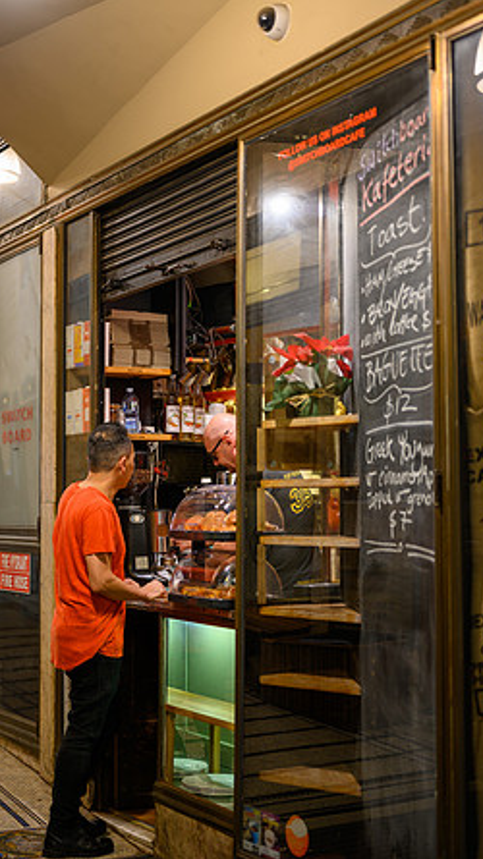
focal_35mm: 53
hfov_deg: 22.6
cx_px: 213
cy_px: 430
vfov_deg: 39.2
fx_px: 1208
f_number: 2
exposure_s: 1/10
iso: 64
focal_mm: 50
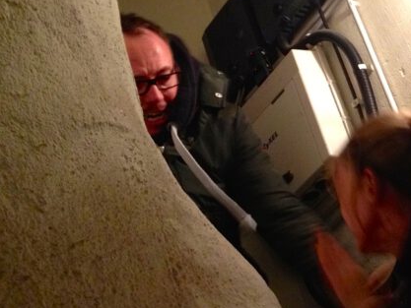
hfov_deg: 21.7
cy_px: 131
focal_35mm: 86
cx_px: 440
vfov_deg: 17.2
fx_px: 1021
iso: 200
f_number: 2.4
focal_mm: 4.28
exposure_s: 1/20
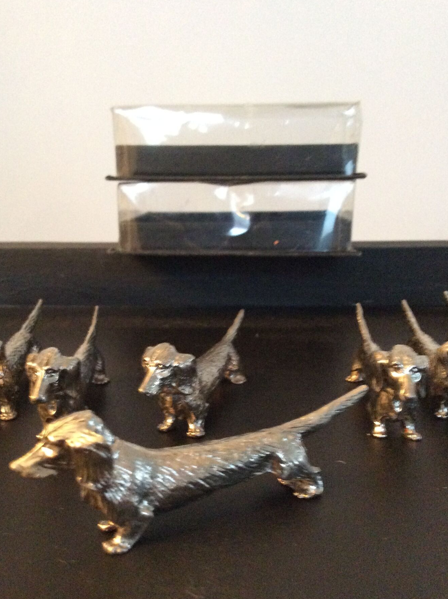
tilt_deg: -13.9
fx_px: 623
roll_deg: -0.9
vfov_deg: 51.4
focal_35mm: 36
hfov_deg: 39.5
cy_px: 323
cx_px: 211
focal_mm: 3.3
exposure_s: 1/17
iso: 400
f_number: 2.4
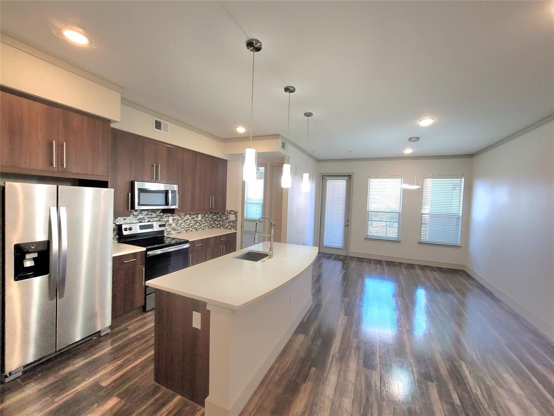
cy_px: 208
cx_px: 277
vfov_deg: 89.9
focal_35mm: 13
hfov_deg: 106.2
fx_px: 208
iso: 160
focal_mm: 2.2
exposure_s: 1/60.2
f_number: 2.2
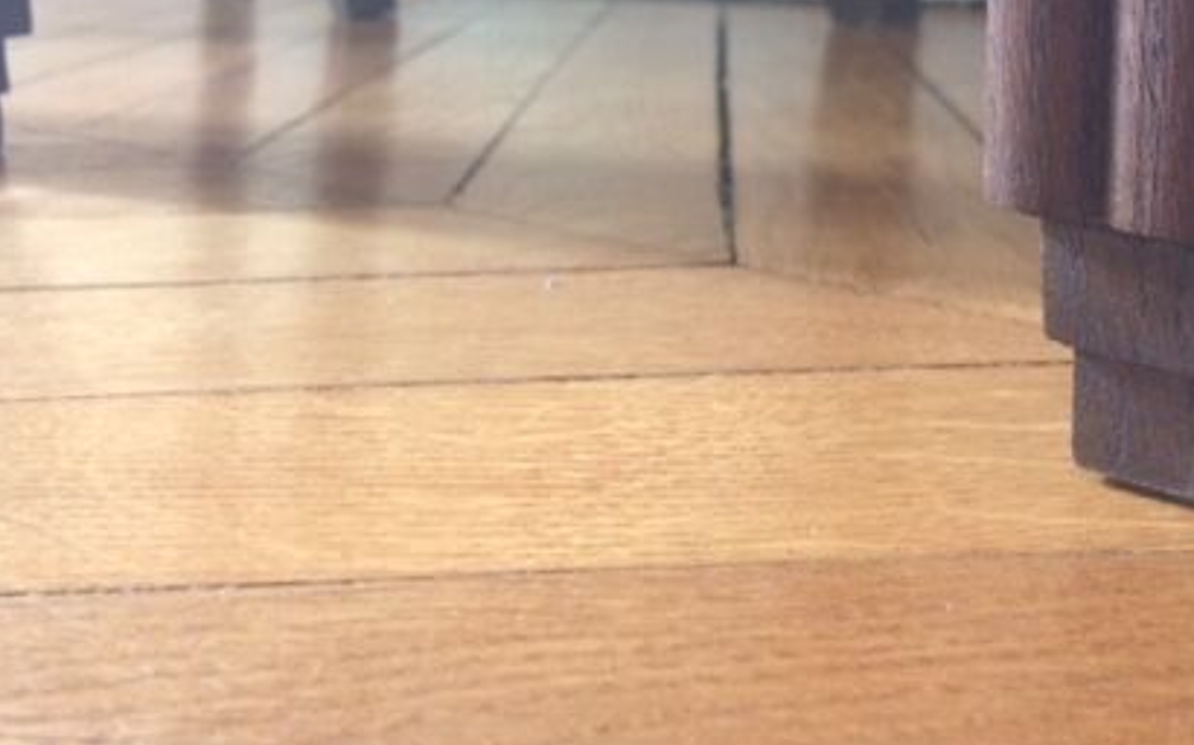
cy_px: 131
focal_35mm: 48
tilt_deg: -8.5
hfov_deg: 41.7
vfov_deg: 26.3
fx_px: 1562
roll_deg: +1.3
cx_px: 713
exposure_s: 1/17
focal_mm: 4.15
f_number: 2.2
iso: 320
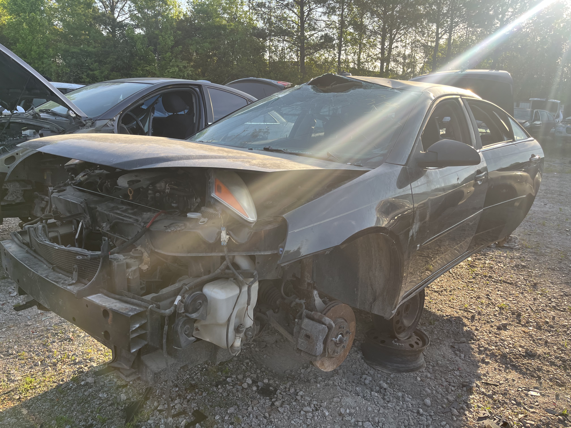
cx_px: 286
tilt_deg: -11.8
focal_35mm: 26
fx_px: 429
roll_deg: -1.1
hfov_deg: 67.3
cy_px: 214
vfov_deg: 53.1
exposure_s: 1/864
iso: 50
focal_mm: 5.1
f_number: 1.6
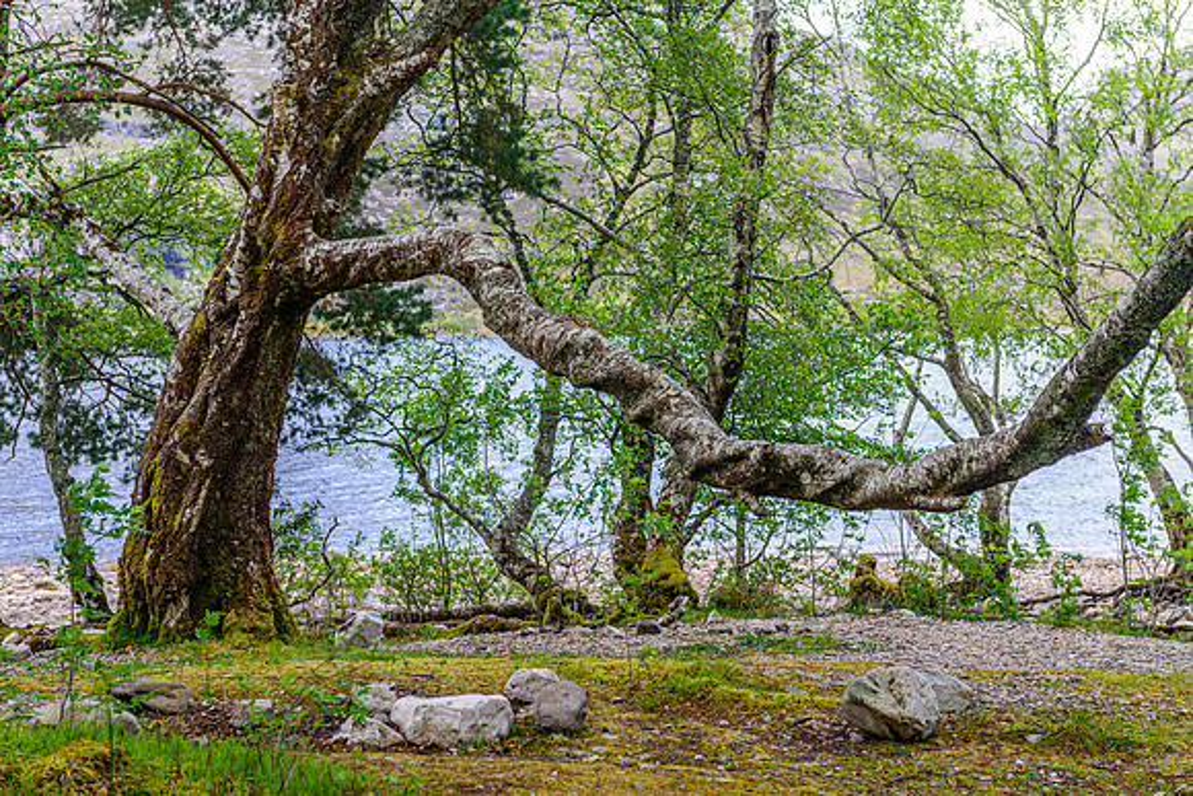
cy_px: 398
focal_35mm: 70
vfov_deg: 19.5
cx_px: 596
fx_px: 2320
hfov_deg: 28.8
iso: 400
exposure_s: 1/80
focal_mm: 70
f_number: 5
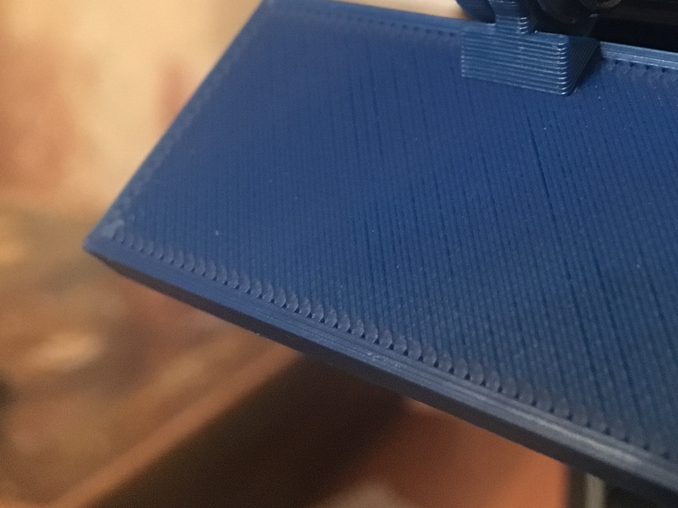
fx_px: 1234
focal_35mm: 63
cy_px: -26
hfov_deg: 29.4
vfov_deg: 22.2
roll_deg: -1.0
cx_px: 612
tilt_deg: -5.9
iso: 320
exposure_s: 1/17
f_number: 2.2
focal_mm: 4.15
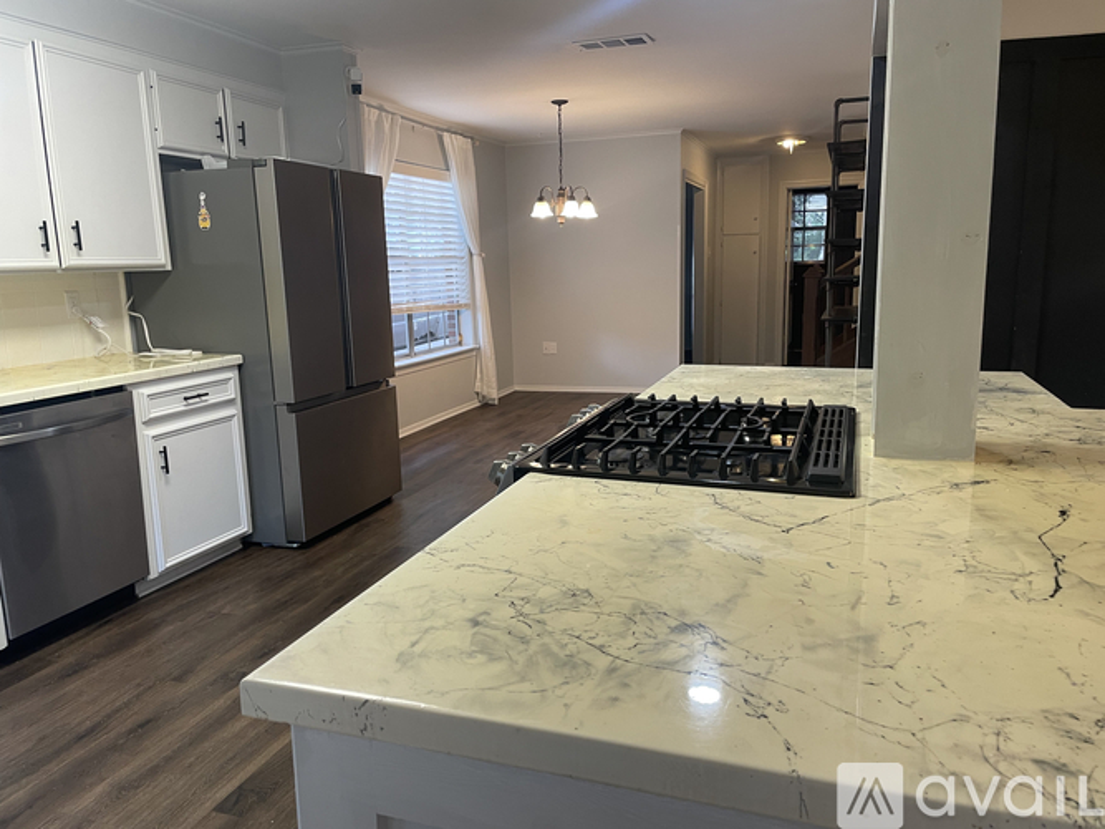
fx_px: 830
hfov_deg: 67.3
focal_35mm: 26
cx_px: 552
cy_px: 414
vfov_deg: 53.0
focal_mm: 4.2
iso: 80
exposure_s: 1/60
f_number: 1.6
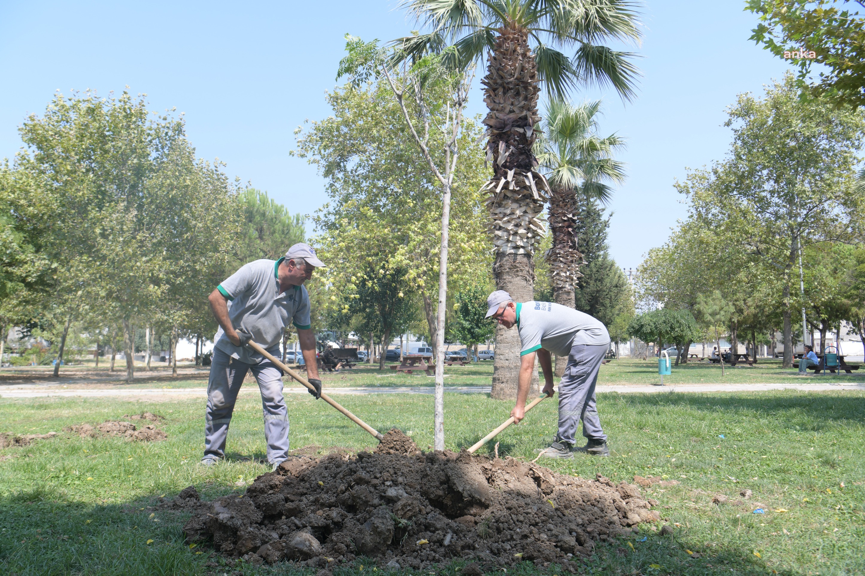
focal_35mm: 29
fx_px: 697
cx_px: 432
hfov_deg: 63.7
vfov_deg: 45.0
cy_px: 288
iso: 200
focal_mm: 29
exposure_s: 1/250
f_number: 8
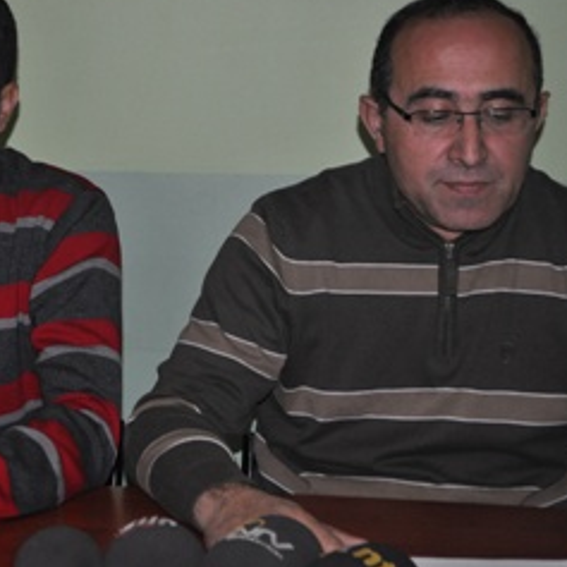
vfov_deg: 16.4
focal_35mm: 106
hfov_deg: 16.3
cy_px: 244
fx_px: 1964
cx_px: 144
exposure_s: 1/60
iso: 800
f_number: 5.3
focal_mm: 44
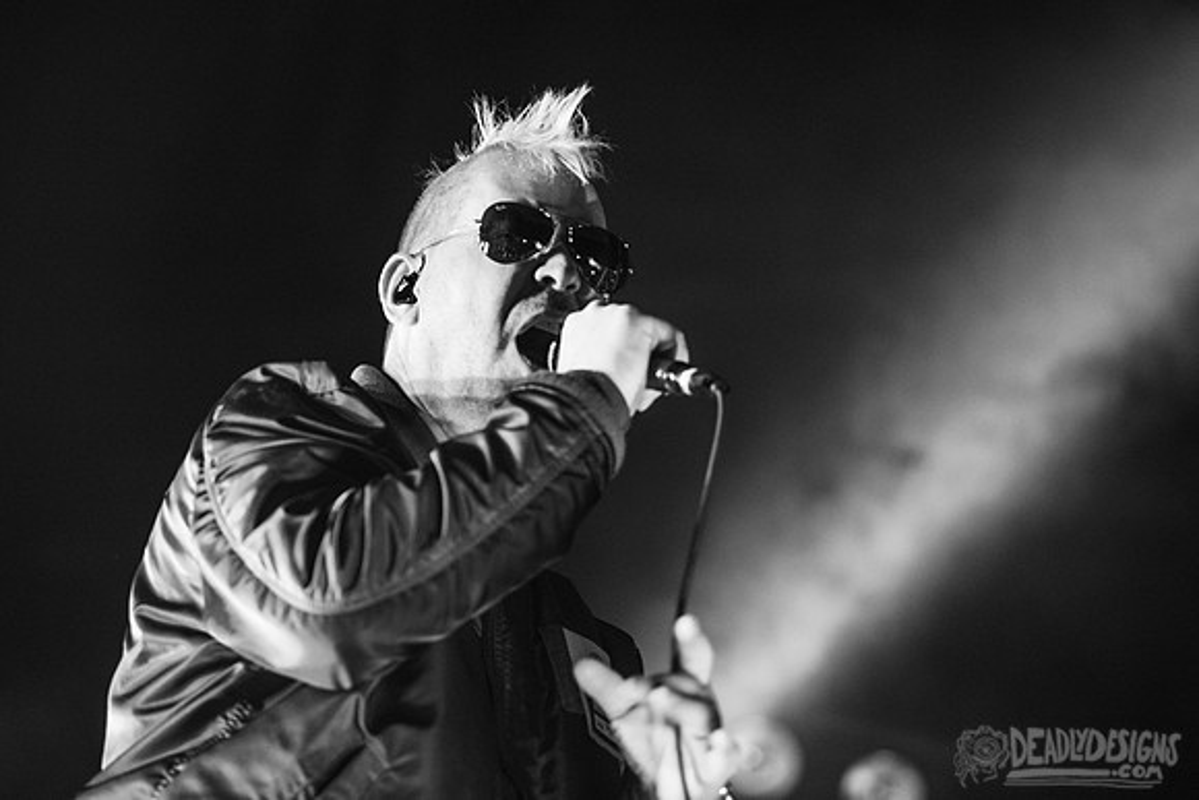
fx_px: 5084
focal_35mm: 153
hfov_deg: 13.4
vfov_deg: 9.0
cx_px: 521
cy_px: 348
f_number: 3.2
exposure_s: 1/200
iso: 3200
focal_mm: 135
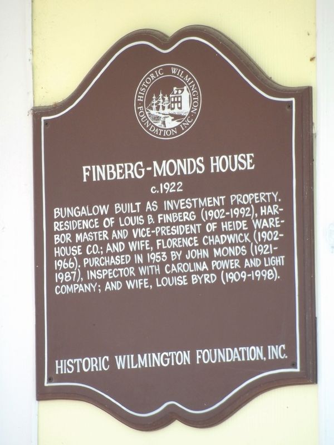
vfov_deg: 2.8
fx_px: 9250
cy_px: 222
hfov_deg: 2.1
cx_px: 167
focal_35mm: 719
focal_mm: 128.9
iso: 165
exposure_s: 1/100
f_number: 4.4
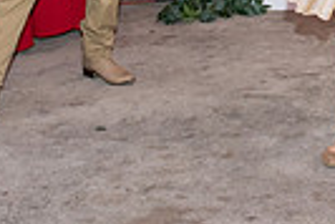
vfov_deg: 11.4
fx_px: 1062
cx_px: 308
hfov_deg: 17.6
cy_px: -150
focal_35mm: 114
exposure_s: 1/160
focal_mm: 24
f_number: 3.2
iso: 800
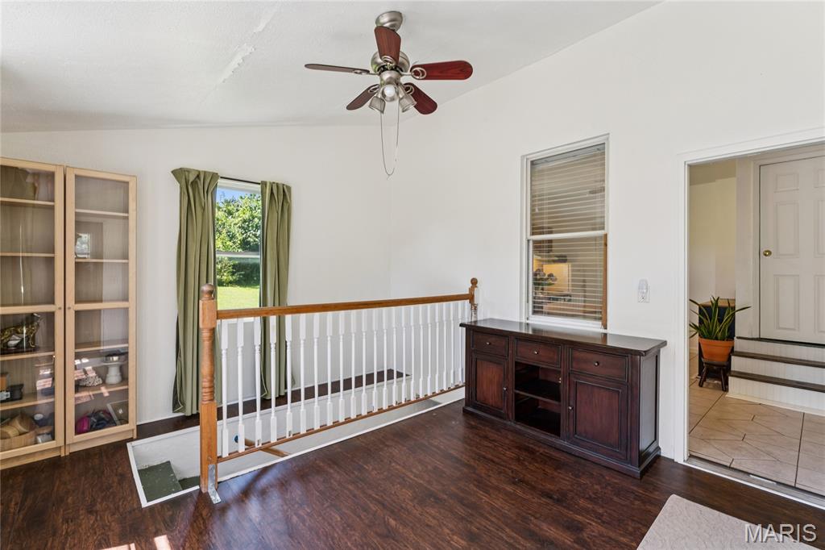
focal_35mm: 16
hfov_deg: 96.0
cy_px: 275
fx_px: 371
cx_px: 412
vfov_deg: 73.0
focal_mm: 16.2
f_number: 13
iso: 200
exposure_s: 1/8
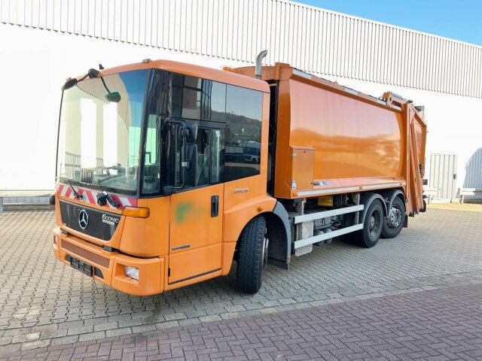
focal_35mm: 26
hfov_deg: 67.3
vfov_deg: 53.1
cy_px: 180
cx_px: 241
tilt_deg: -1.5
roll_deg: -2.4
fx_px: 362
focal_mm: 5.7
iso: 50
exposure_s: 1/269
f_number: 1.5
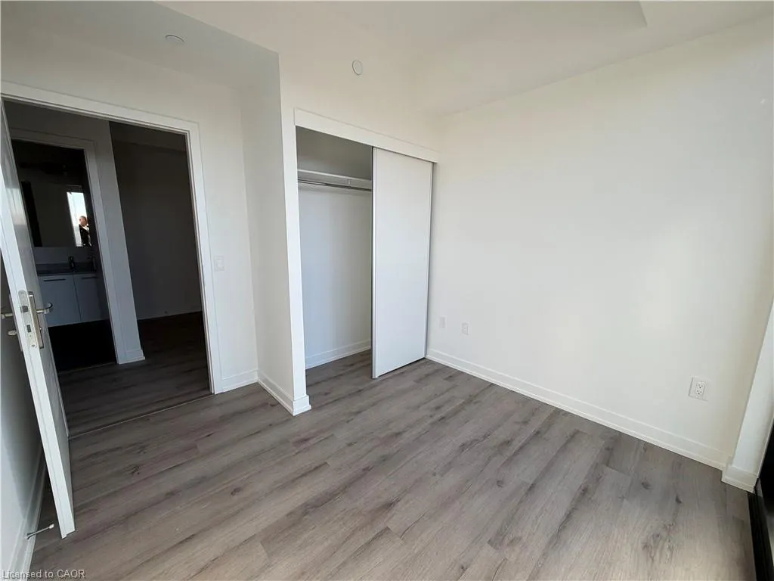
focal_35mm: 14
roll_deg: -0.7
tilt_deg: -9.9
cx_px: 387
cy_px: 290
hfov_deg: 102.1
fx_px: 313
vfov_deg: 85.7
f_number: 2.2
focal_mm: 2.22
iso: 50
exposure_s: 1/269
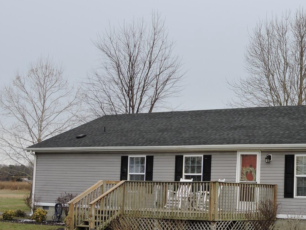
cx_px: 278
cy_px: 85
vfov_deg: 16.0
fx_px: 813
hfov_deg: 20.8
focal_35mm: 92
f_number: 4
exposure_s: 1/400
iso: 100
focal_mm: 9
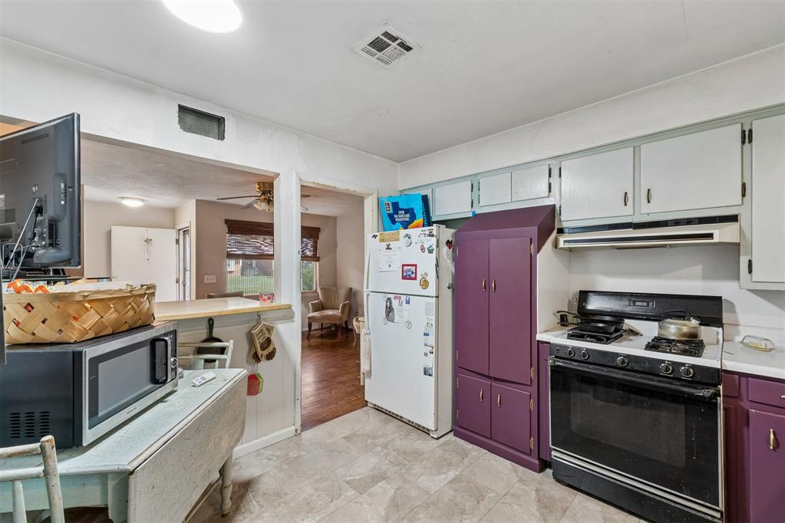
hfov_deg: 100.4
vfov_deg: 77.3
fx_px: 327
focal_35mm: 15
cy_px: 262
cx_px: 392
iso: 250
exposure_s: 1/10
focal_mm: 10
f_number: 10
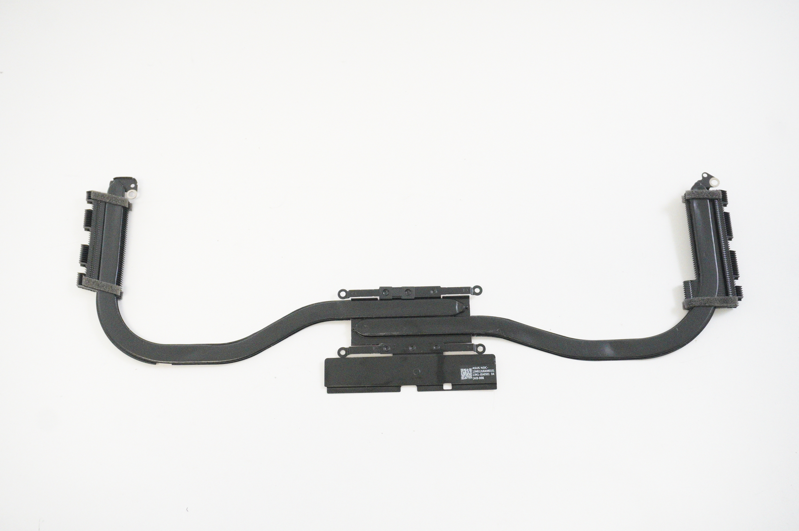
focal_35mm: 39
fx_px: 865
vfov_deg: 34.1
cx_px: 400
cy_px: 266
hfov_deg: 49.6
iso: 8000
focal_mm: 26
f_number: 5.6
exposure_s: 1/250
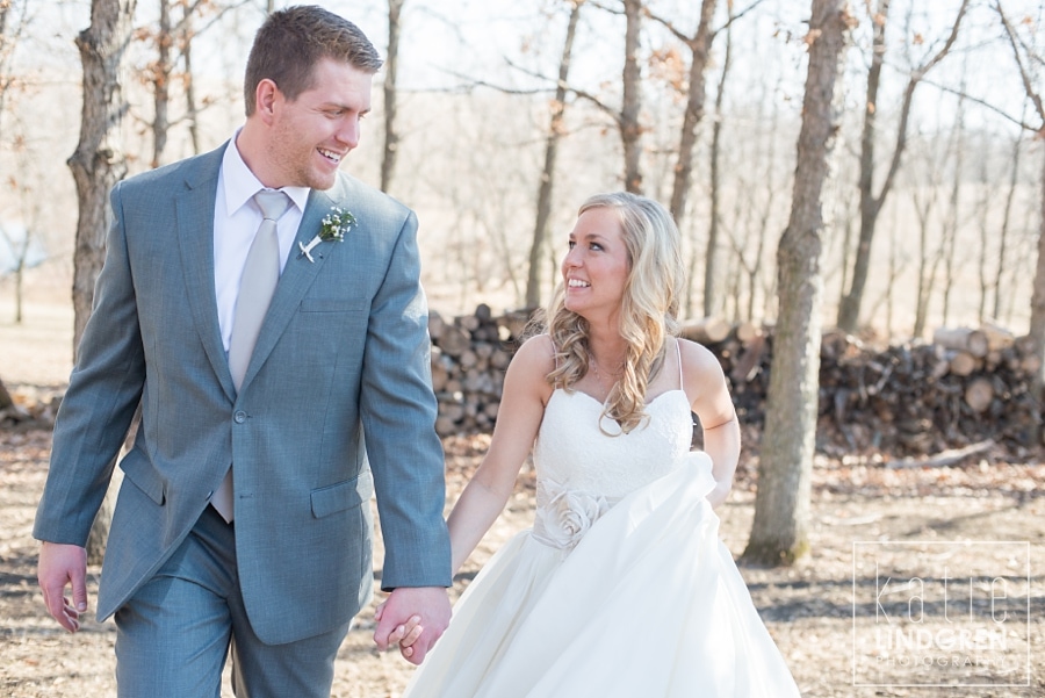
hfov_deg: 39.6
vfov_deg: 27.0
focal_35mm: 50
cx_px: 522
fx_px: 1452
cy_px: 349
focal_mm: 50
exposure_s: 1/1600
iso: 400
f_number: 3.5
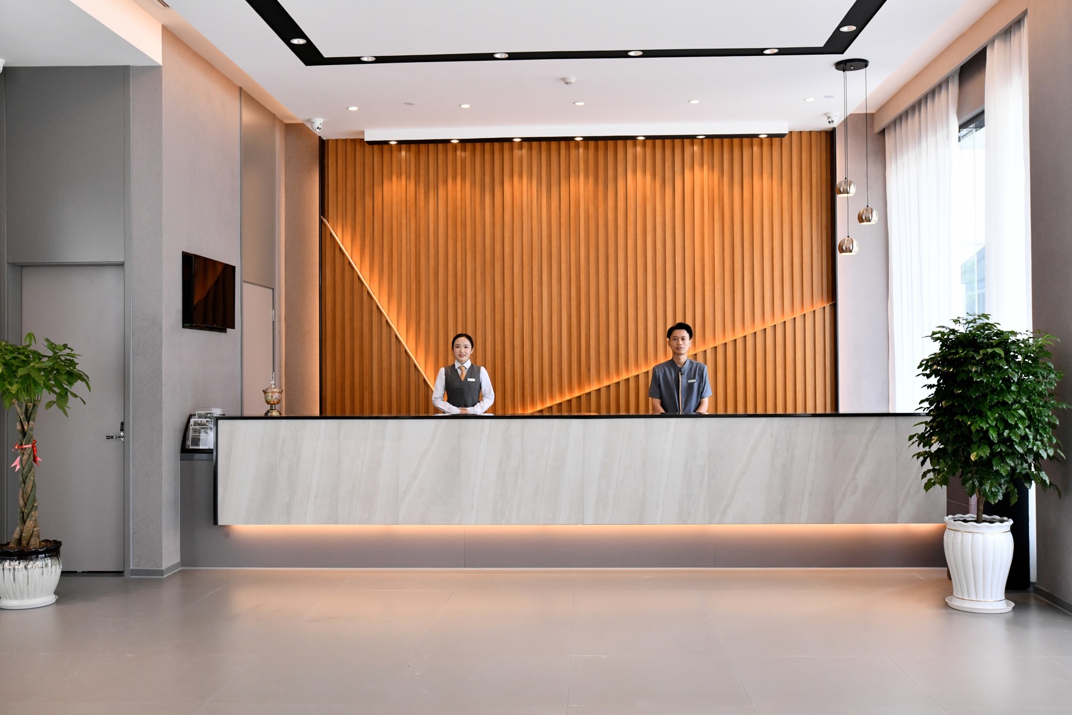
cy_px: 358
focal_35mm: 35
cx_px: 536
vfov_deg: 37.9
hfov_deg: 54.4
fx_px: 1042
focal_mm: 35
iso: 1600
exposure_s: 1/125
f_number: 8
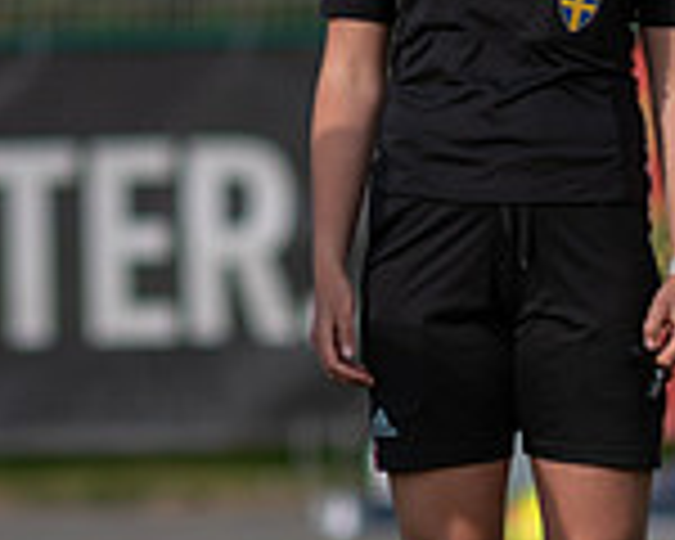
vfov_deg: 0.9
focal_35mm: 1653
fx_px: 33023
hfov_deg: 1.2
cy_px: 146
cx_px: 396
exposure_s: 1/1250
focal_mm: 300
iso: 100
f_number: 3.2
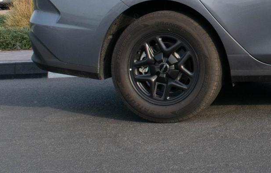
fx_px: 921
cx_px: 373
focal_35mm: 124
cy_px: -44
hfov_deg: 15.7
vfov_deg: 10.5
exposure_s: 1/400
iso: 400
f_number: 11
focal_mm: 23
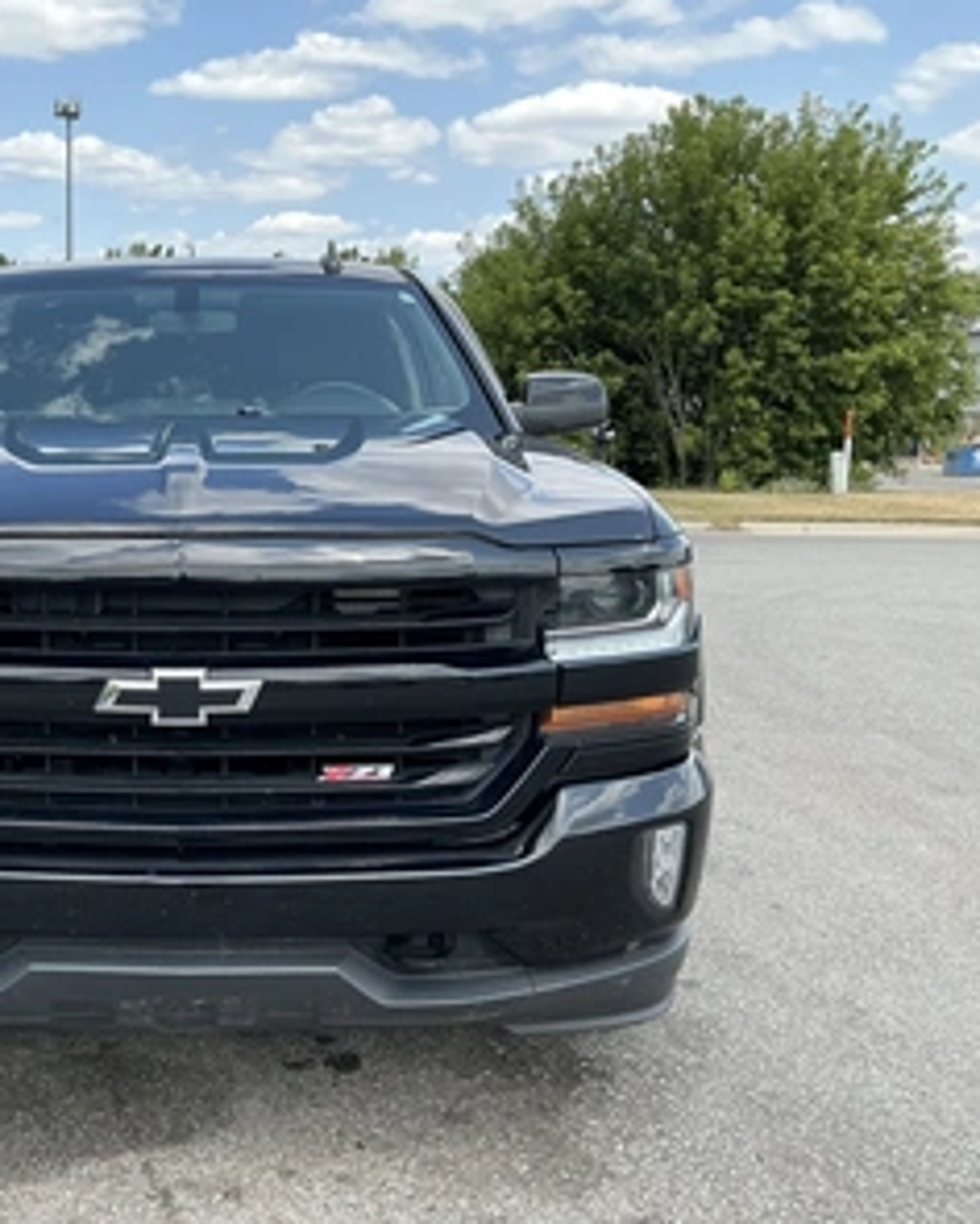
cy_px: 606
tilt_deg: -4.9
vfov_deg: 49.1
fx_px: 1341
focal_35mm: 37
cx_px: 162
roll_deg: -0.8
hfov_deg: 38.3
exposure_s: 1/792
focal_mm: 3
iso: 25
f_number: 1.8
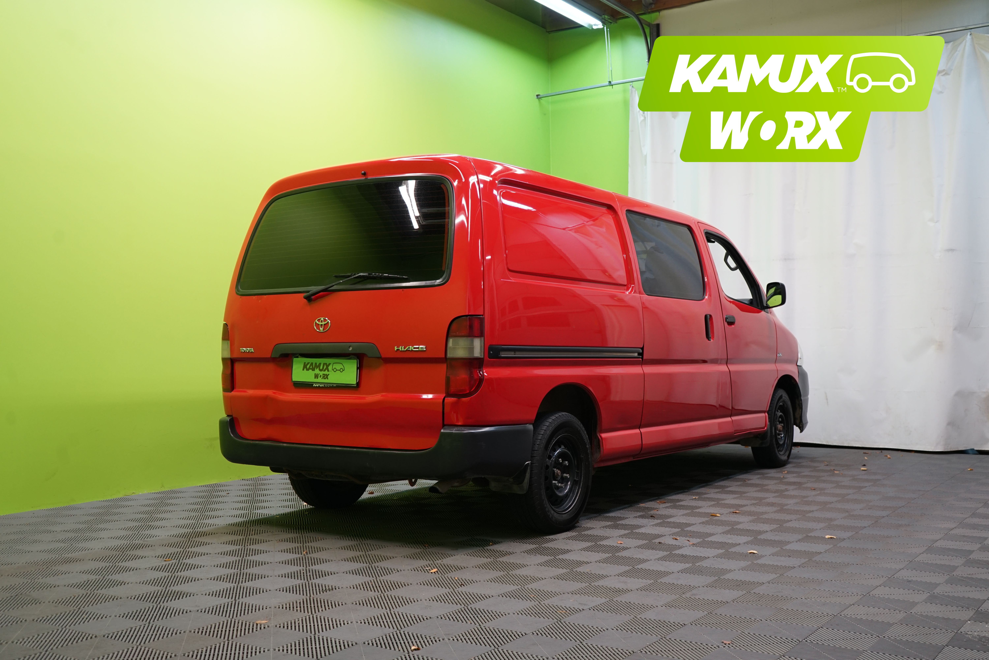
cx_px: 494
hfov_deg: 51.9
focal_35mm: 37
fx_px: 1016
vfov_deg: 35.9
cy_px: 330
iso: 640
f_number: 5.6
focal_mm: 37
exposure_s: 1/50
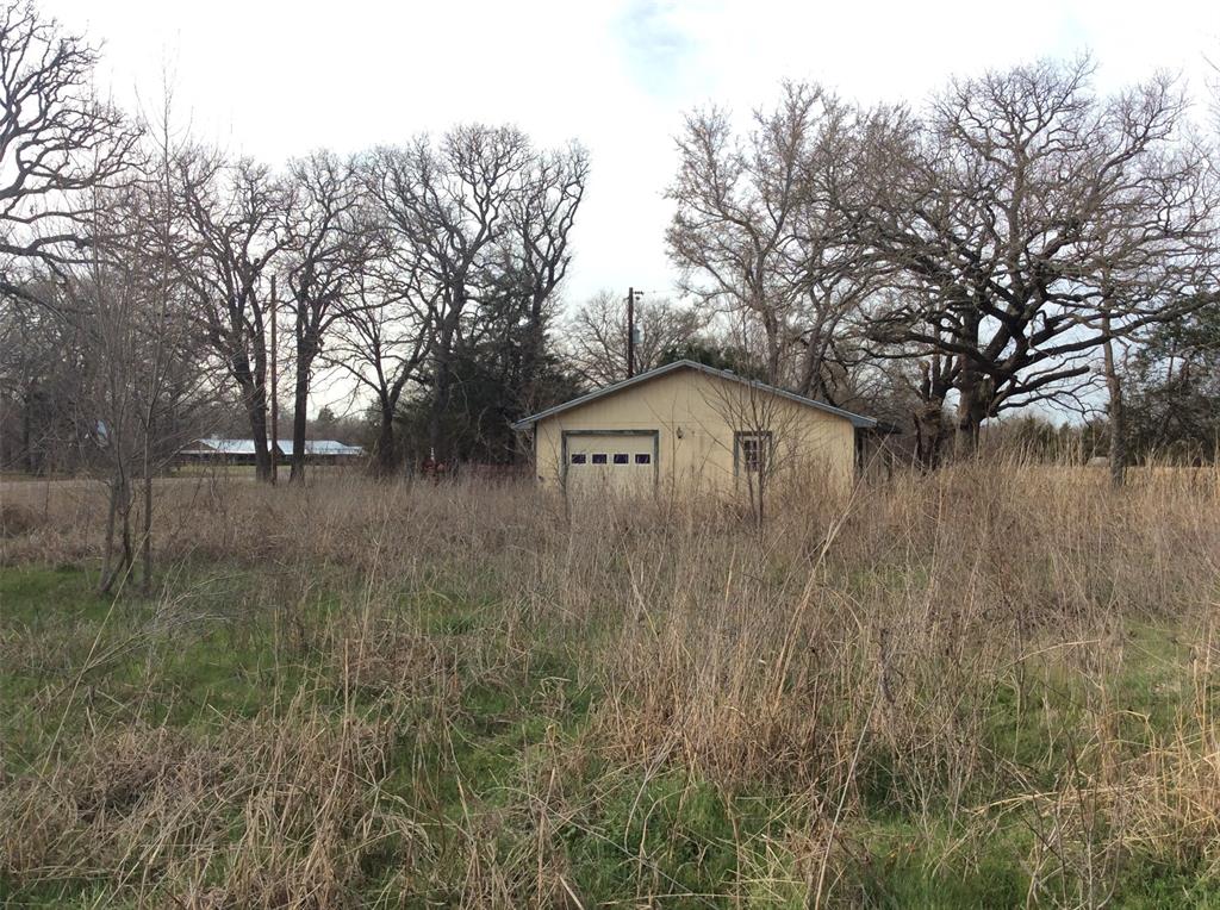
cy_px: 455
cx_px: 610
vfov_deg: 44.0
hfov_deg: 56.9
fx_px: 1126
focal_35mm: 32
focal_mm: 3.3
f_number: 2.4
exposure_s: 1/572
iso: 32
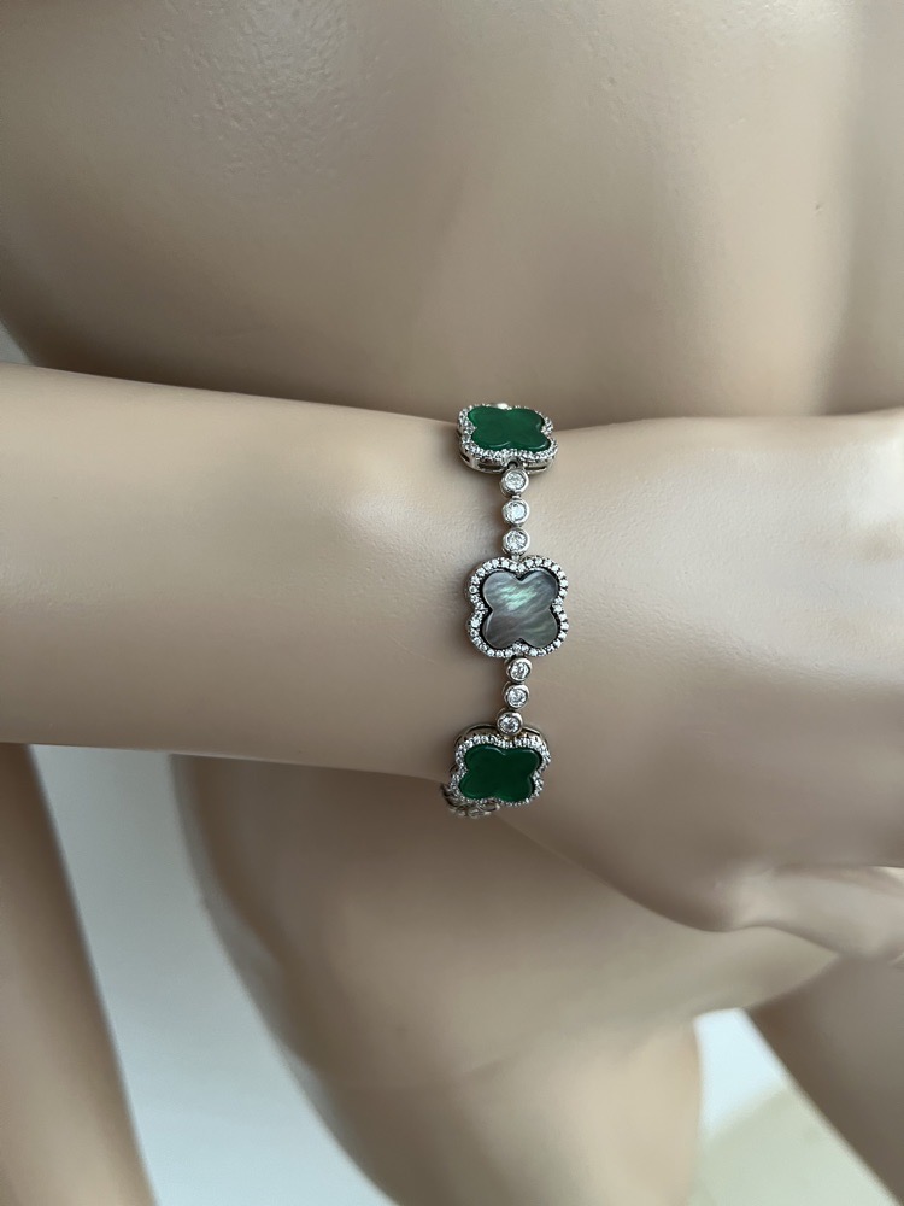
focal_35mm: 26
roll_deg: +16.5
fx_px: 905
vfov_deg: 67.3
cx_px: 452
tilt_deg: -41.5
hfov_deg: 53.1
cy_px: 603
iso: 160
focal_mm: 5.1
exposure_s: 1/60
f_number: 1.6
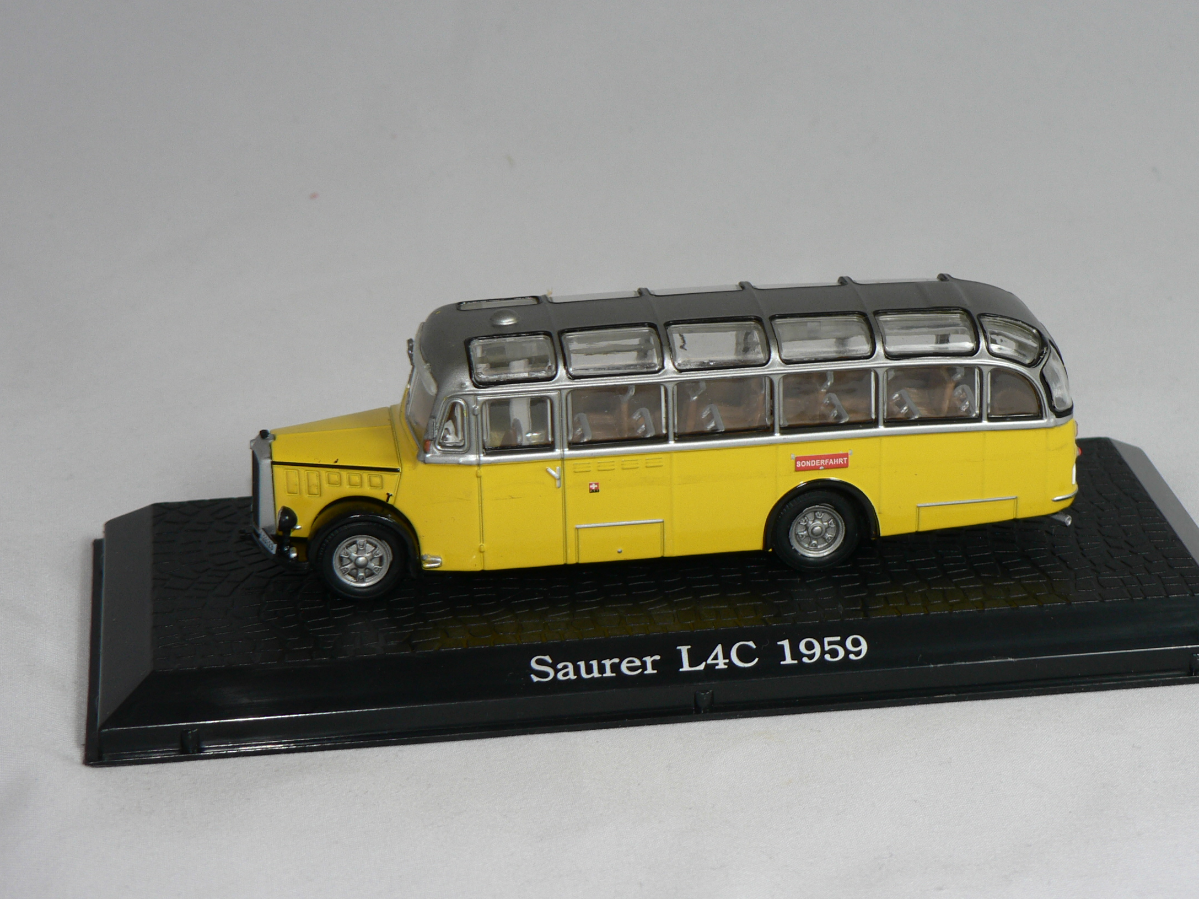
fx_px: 3221
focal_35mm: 93
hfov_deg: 21.1
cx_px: 690
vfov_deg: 15.9
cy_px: 414
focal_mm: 13.1
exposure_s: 1/60
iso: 80
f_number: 3.2
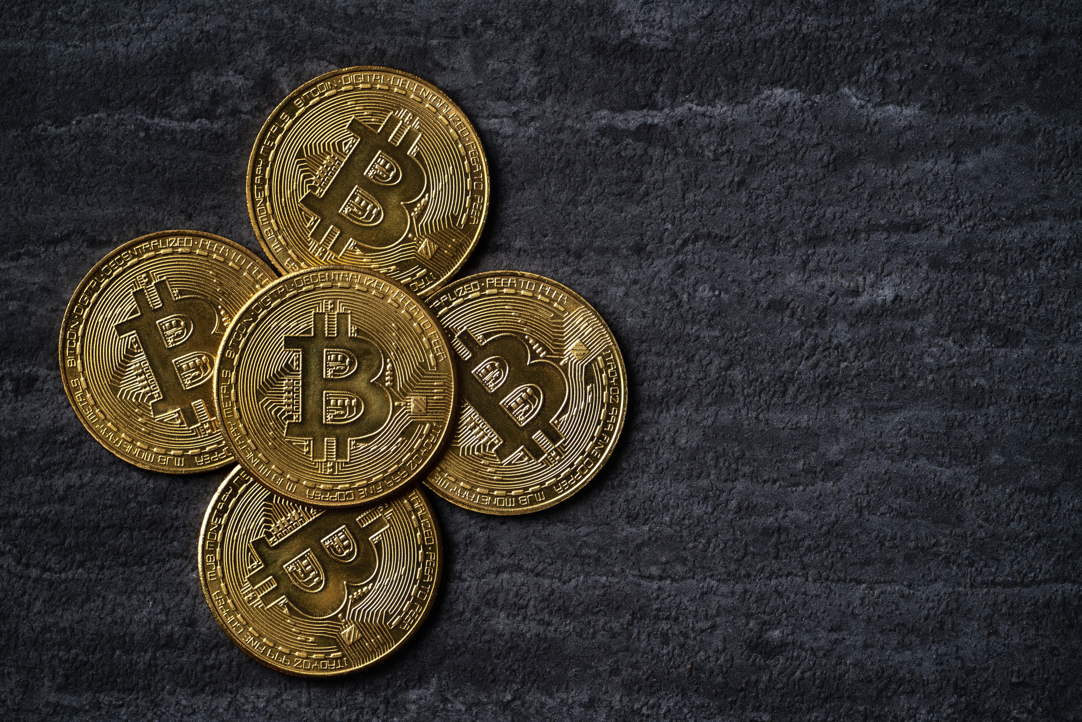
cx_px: 541
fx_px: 8116
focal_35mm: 270
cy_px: 361
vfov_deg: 5.1
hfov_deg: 7.6
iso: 100
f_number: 9
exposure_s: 1/160
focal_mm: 270
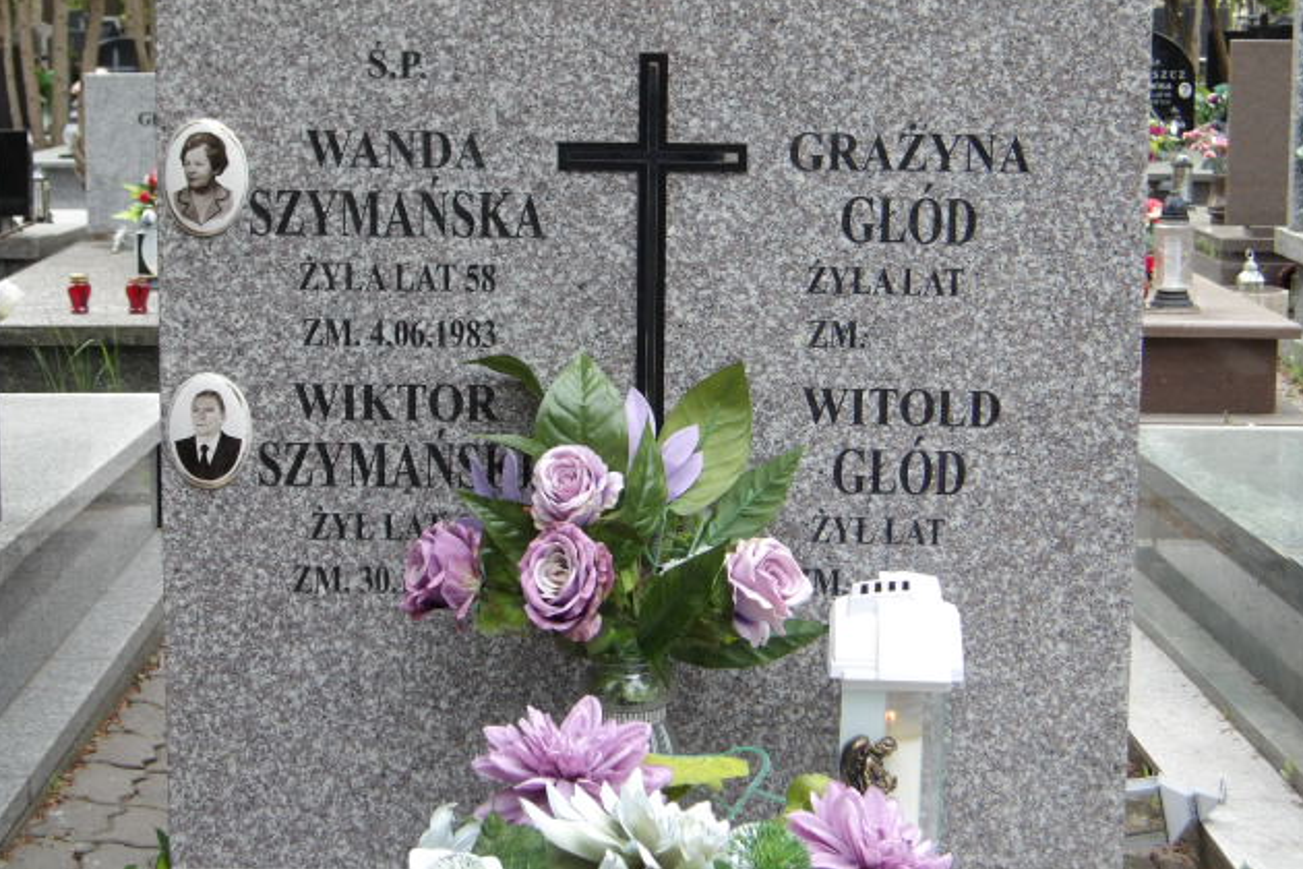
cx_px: 654
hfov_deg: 27.3
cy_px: 422
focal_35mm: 74
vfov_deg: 18.4
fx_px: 2678
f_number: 4.9
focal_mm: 12.5
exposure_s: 1/102
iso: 100
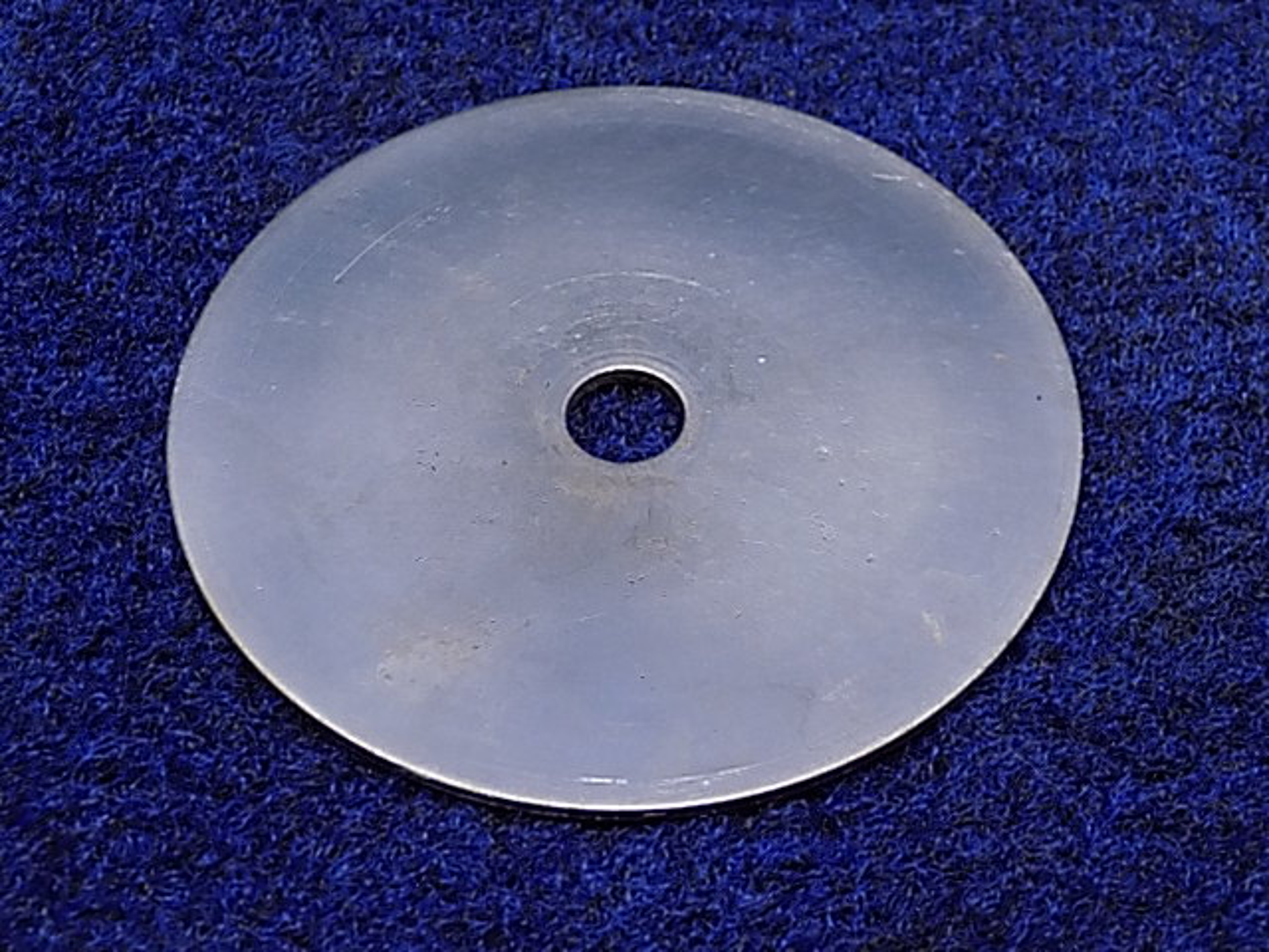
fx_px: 2859
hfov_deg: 25.0
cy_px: 476
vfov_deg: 18.9
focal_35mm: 78
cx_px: 634
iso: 400
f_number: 4.3
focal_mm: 13.9
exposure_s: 1/25
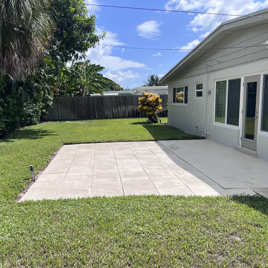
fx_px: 272
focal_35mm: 31
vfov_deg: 52.5
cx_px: 103
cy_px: 133
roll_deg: +0.7
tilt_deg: -7.4
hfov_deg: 52.1
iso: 50
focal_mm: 5.7
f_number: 1.5
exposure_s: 1/5882
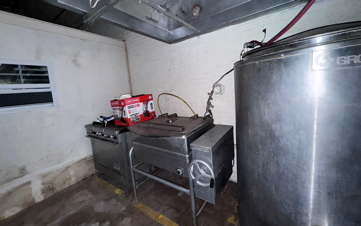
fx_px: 148
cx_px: 180
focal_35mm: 15
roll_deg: +4.7
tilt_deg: -6.4
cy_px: 104
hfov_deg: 101.5
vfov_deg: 74.7
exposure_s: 1/30
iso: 250
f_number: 2.2
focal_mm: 2.22
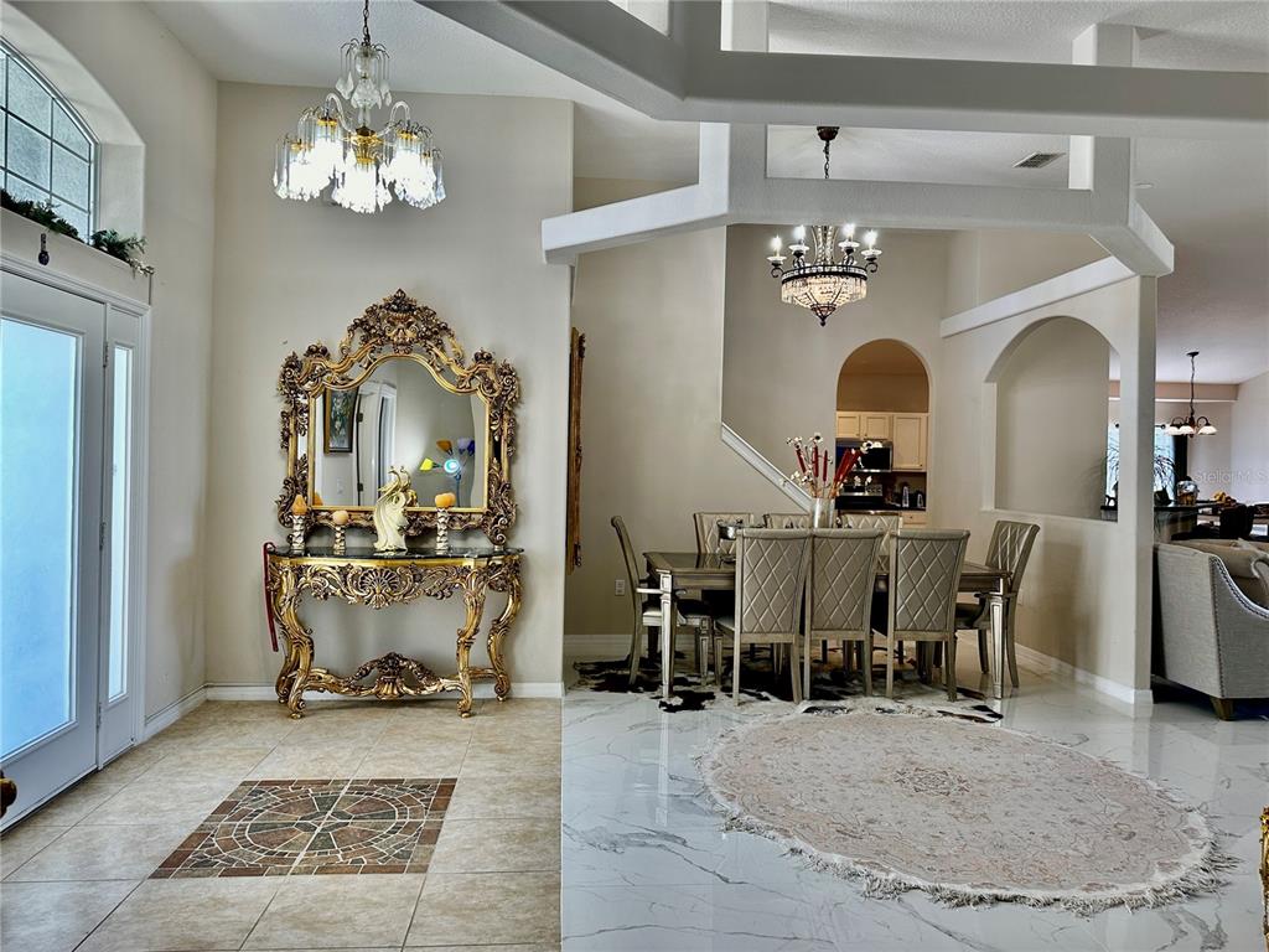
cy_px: 476
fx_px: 880
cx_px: 634
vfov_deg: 56.8
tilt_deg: -0.1
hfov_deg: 71.6
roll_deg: -1.9
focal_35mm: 24
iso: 125
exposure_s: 1/120
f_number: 1.78
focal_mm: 6.86
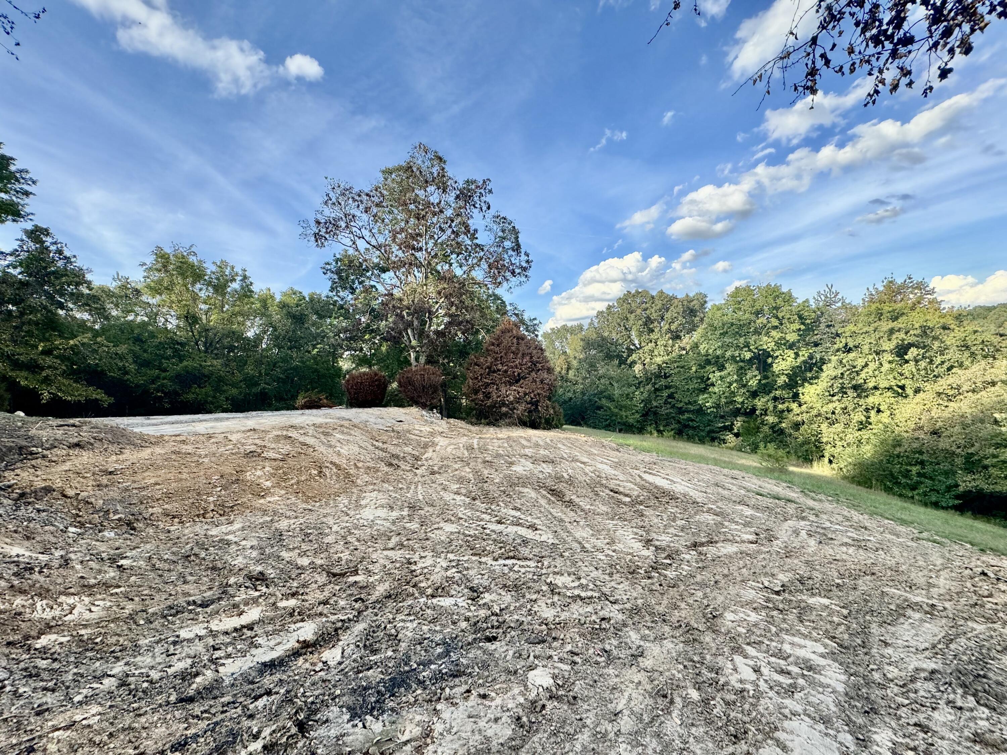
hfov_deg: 102.1
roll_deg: +1.7
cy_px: 378
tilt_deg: +1.8
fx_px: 407
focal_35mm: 14
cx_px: 504
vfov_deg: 85.7
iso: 40
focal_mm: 2.22
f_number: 2.2
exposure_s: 1/249
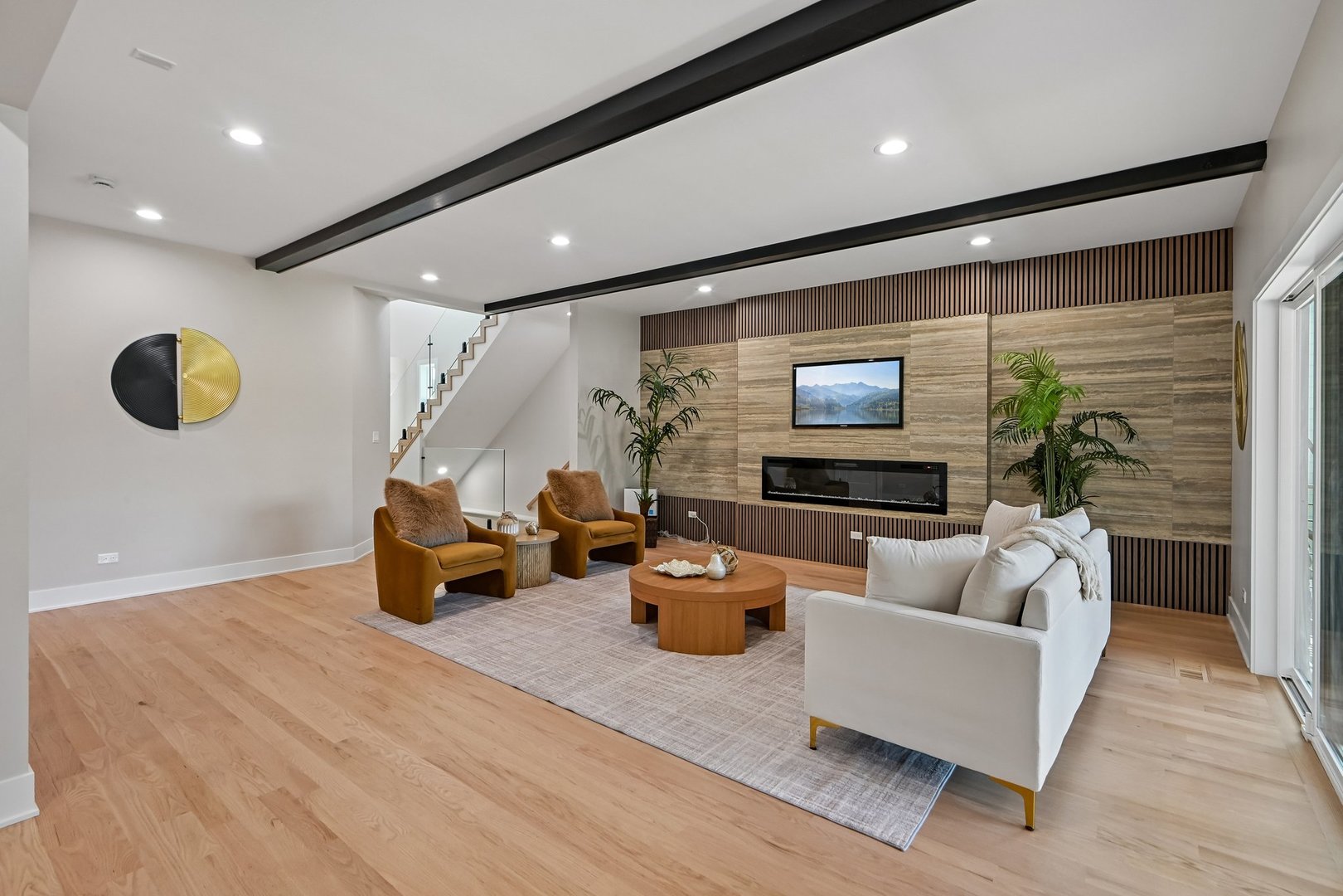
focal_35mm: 16
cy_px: 448
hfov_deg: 96.7
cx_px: 672
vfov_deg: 73.7
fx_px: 597
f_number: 13
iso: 400
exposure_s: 1/8
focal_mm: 16
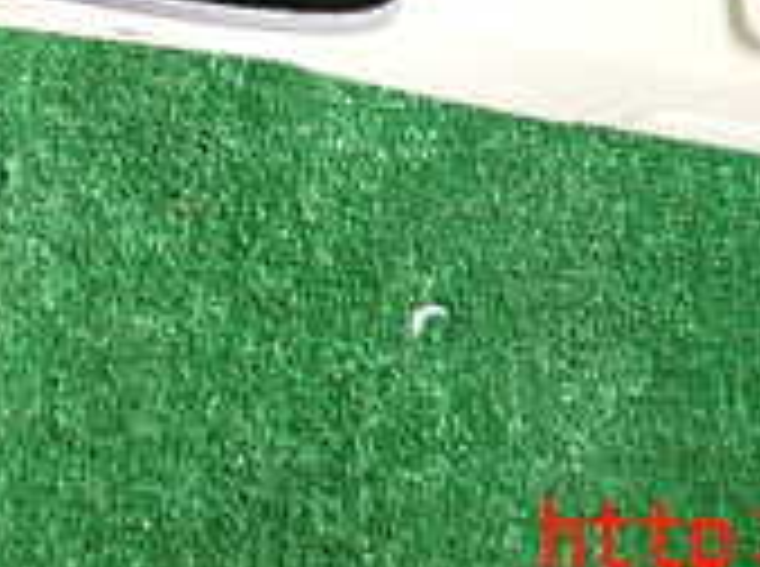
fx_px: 1950
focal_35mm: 89
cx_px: 207
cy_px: -414
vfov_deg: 14.7
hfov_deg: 21.9
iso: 320
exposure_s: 1/50
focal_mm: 4.5
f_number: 2
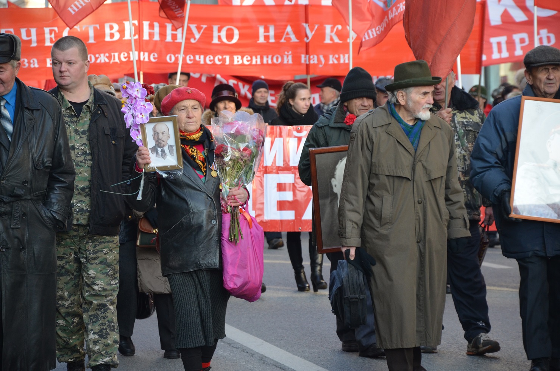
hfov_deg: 13.1
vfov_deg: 8.7
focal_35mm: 158
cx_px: 280
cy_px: 186
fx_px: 2445
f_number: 5.6
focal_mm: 105
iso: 640
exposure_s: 1/250
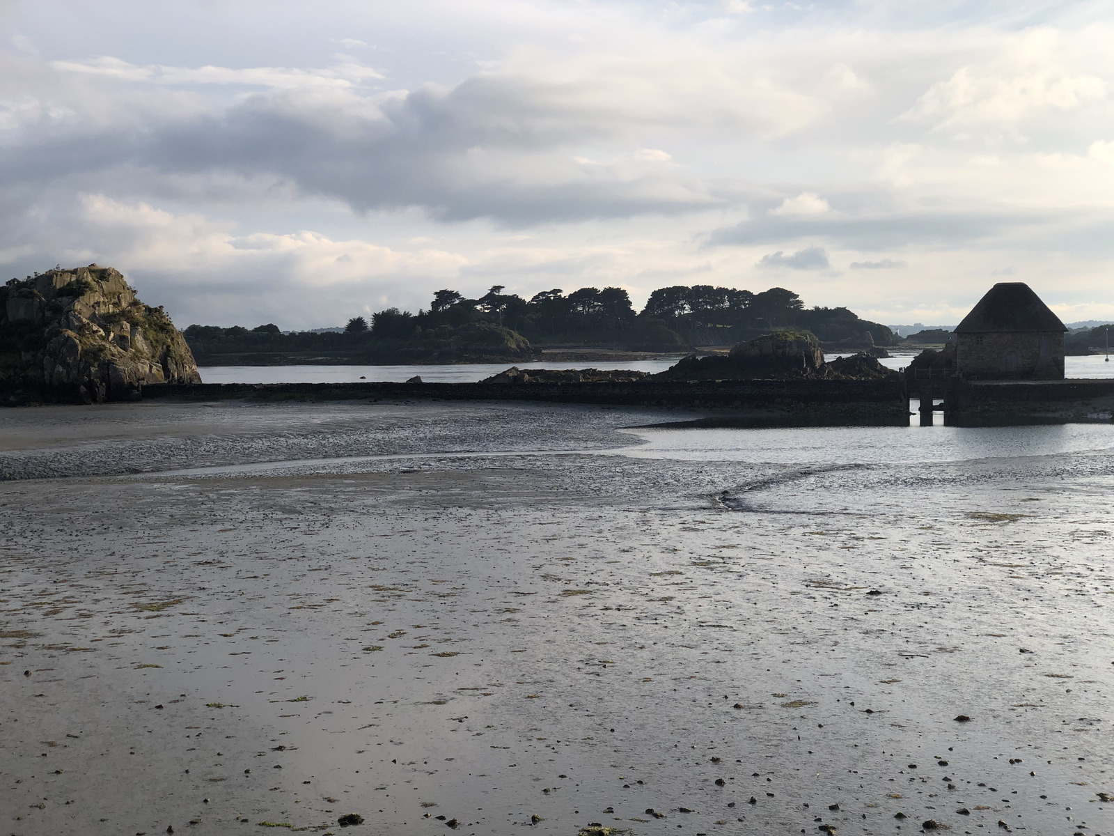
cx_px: 557
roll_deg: +1.5
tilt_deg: -3.2
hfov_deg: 36.8
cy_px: 418
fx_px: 1673
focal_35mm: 52
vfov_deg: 28.0
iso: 16
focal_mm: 6
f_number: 2.4
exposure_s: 1/952
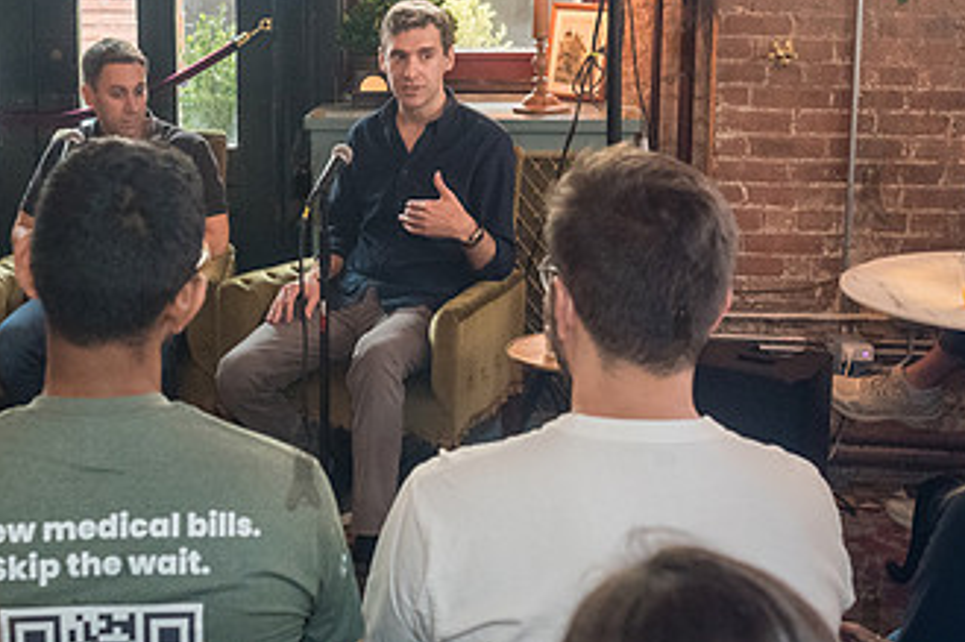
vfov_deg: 20.8
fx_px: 1741
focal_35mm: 65
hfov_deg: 30.8
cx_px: 327
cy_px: 175
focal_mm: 35
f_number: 4.5
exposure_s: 1/200
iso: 4000
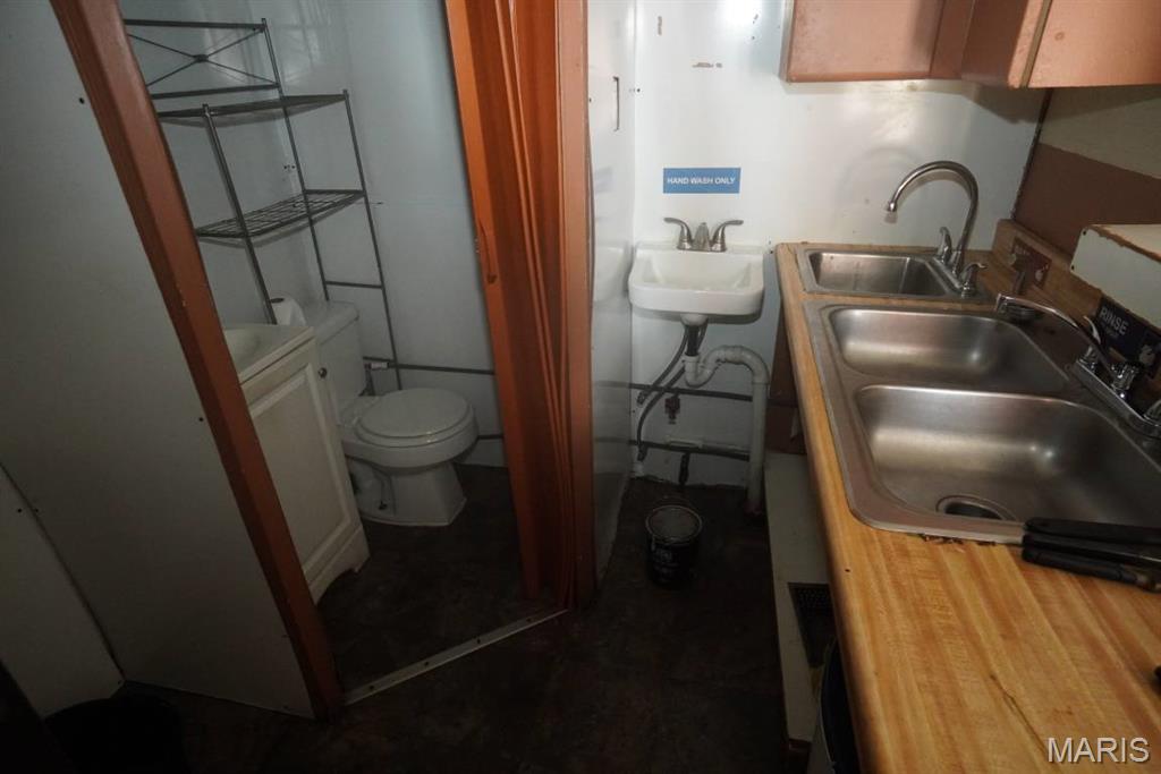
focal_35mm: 20
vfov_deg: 63.2
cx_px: 580
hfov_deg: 85.4
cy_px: 387
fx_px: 629
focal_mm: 13
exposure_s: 1/125
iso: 3200
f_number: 4
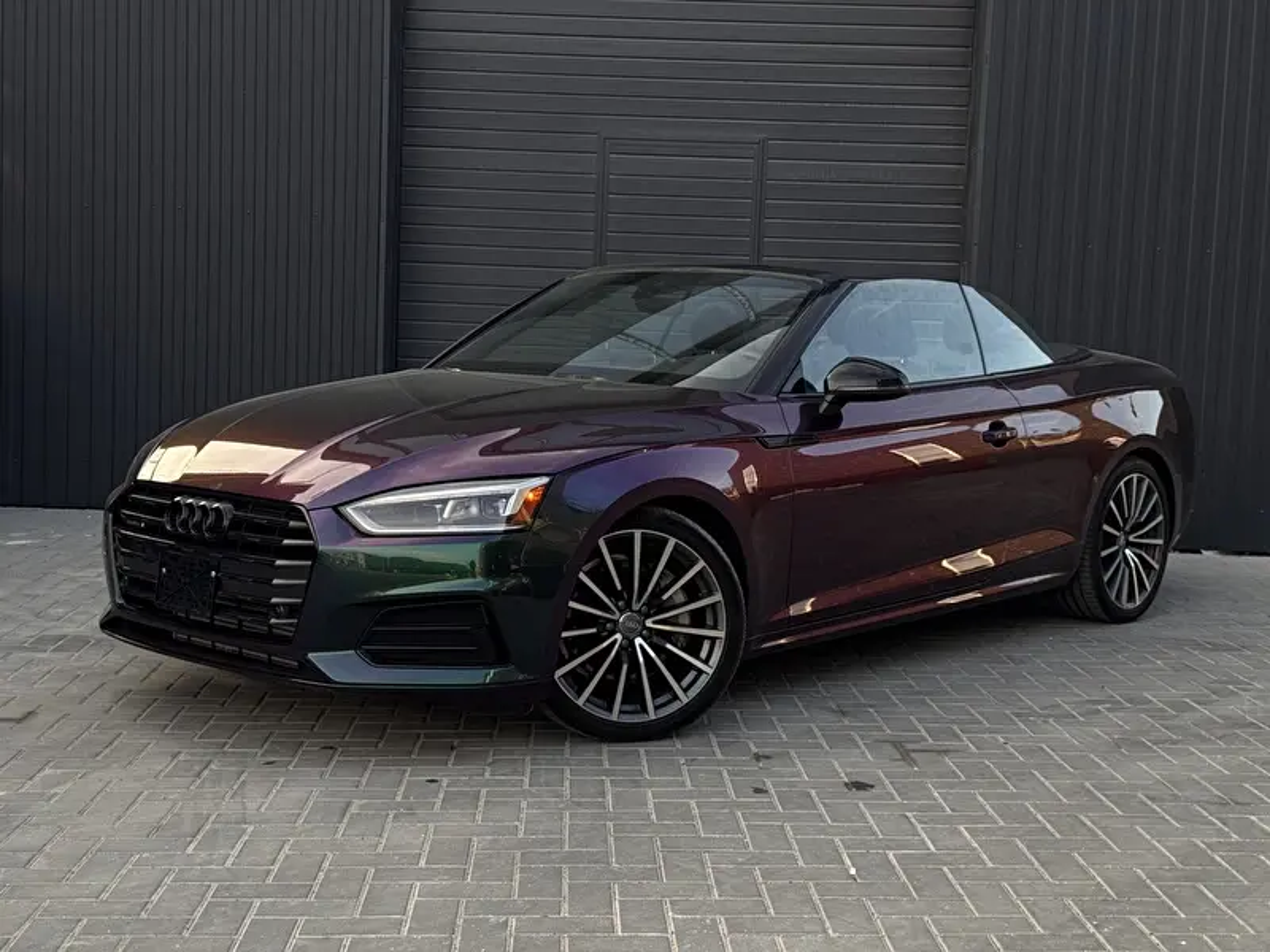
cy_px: 476
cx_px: 635
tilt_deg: -5.2
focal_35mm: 48
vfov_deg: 30.3
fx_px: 1761
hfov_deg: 39.7
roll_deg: -1.7
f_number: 1.78
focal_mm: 6.76
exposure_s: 1/425
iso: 64
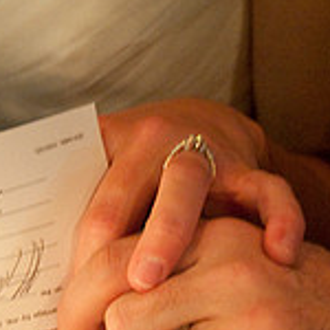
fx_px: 1646
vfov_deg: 11.4
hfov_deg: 11.4
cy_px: 206
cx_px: 132
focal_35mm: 153
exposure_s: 1/10
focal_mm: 31
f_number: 4
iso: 1600
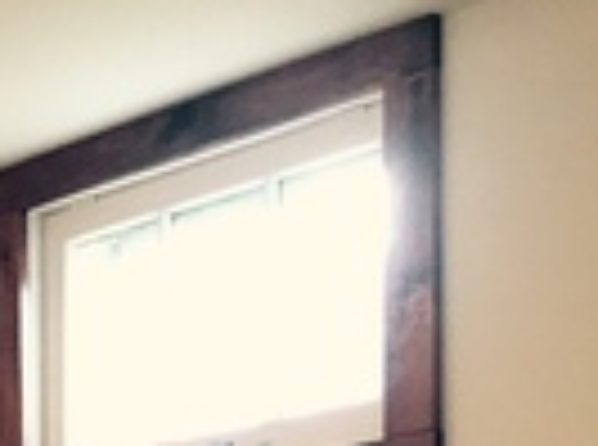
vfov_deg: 9.7
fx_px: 2412
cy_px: 946
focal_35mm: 140
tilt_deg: -3.5
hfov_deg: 13.3
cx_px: -328
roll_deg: +0.1
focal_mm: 4.15
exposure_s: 1/30
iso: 125
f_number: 2.2
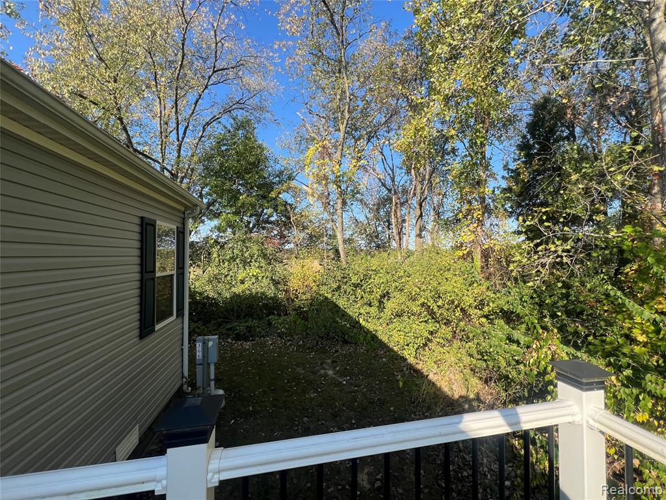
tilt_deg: +2.5
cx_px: 333
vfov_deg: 89.9
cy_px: 250
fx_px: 250
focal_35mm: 13
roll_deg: +0.4
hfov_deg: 106.2
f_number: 1.8
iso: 32
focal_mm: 1.57
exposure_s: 1/673
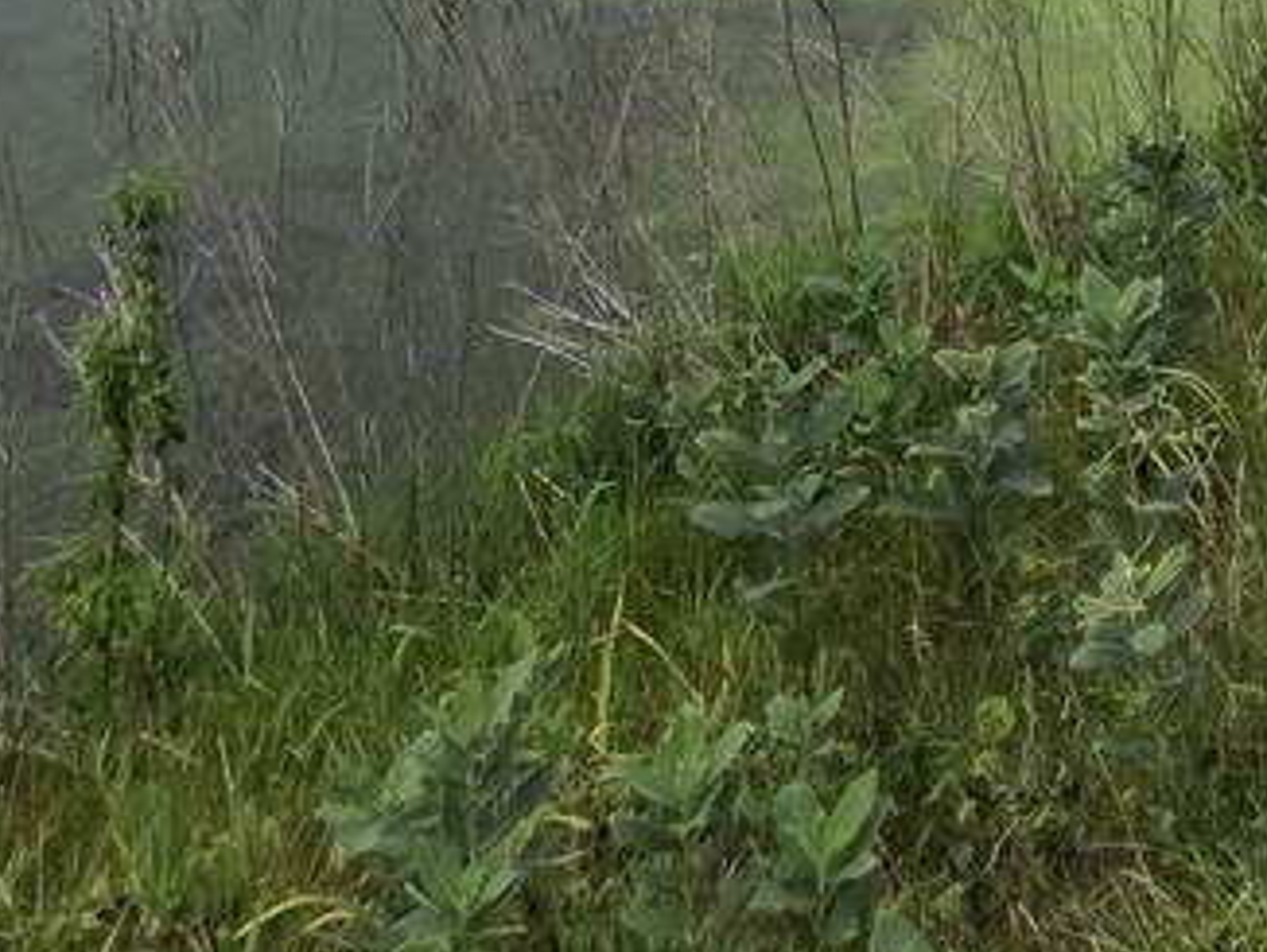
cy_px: -707
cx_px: 1399
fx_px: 1868
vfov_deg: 20.9
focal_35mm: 51
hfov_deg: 32.8
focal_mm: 2.2
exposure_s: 1/2985
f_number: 1.9
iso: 40
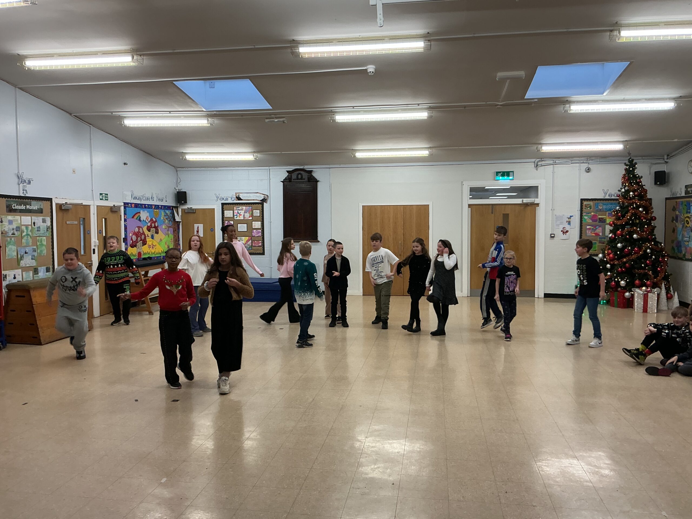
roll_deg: +1.9
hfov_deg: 61.7
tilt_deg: -3.5
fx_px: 580
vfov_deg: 48.2
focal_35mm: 29
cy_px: 260
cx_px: 346
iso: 64
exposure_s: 1/100
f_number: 1.8
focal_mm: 3
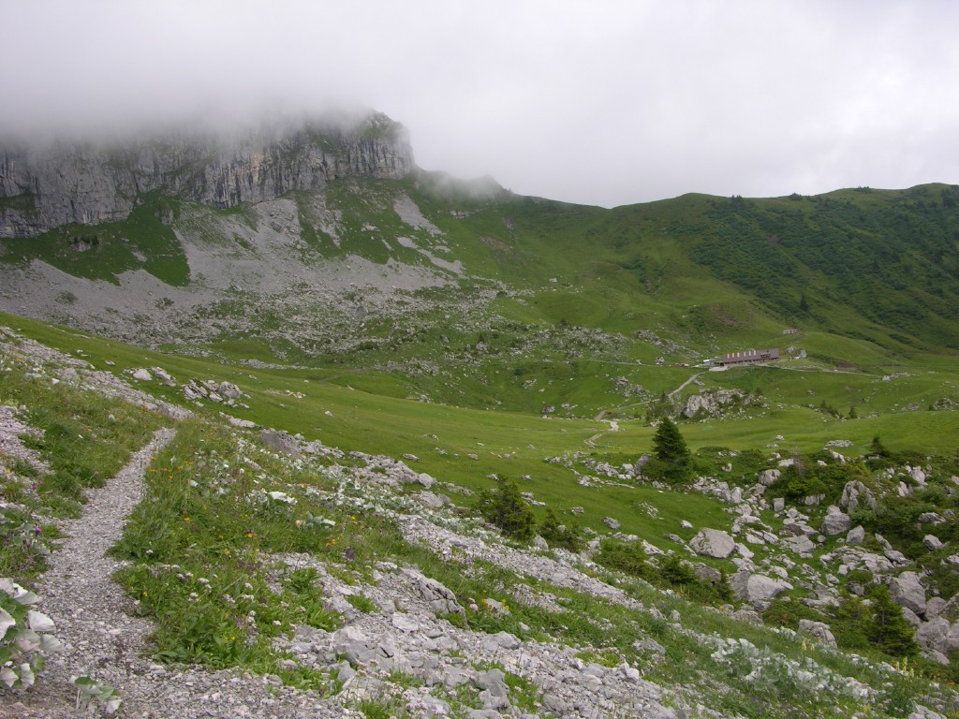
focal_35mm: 35
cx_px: 480
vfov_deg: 40.7
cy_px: 360
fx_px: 970
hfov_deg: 52.6
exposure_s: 1/172
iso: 50
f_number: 5.6
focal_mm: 8.9
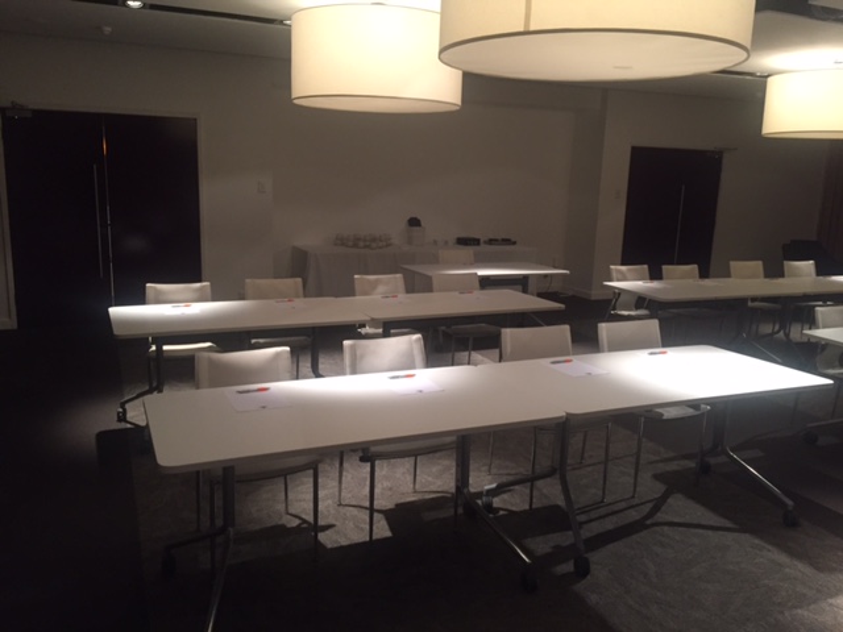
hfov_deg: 61.7
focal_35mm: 29
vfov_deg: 48.2
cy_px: 316
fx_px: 706
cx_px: 422
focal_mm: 4.15
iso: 200
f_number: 2.2
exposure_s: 1/33
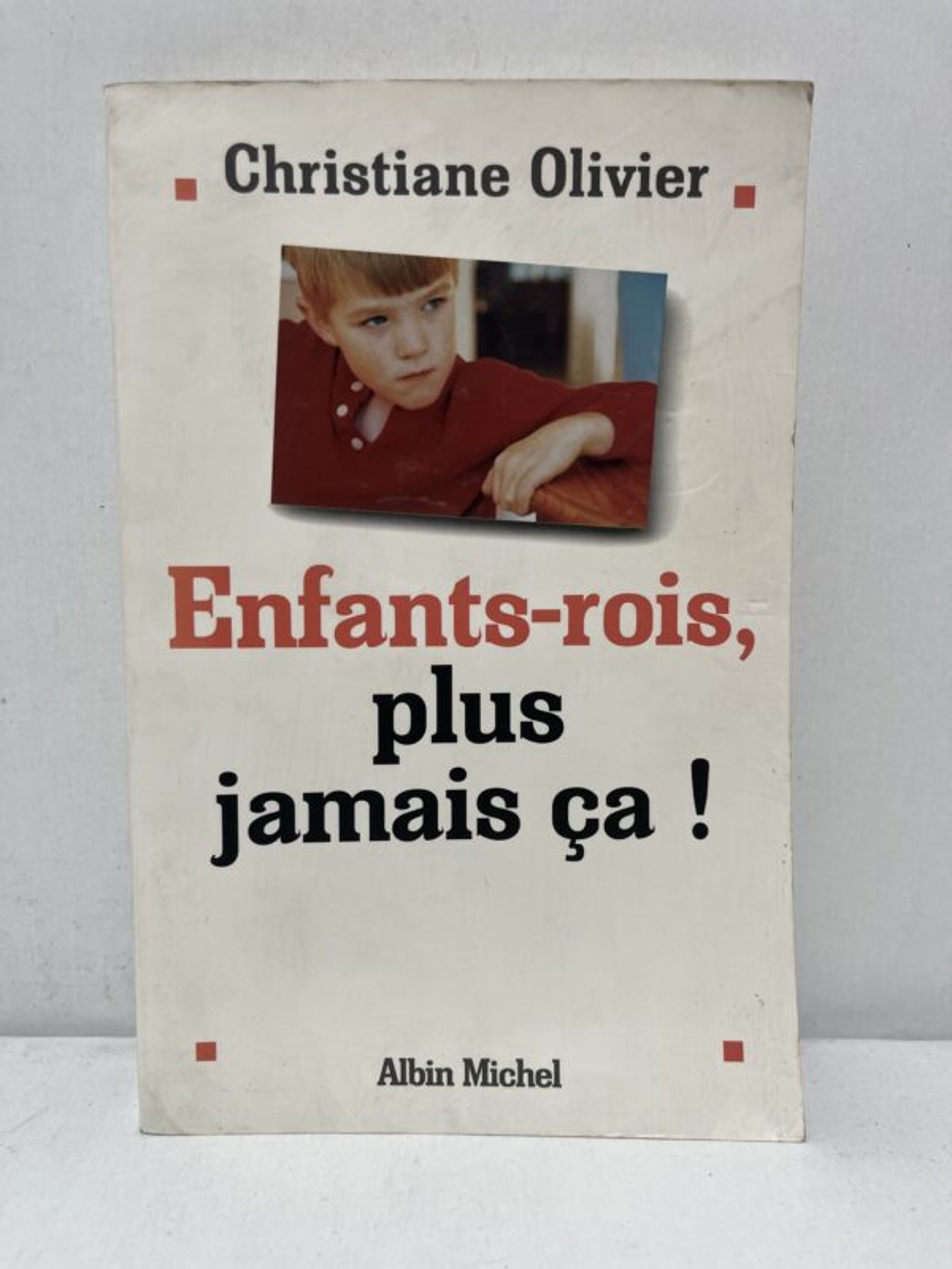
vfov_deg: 67.3
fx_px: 953
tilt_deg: -12.2
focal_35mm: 26
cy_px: 634
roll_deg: -1.3
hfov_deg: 53.1
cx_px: 476
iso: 125
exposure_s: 1/100
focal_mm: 5.1
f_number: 1.6
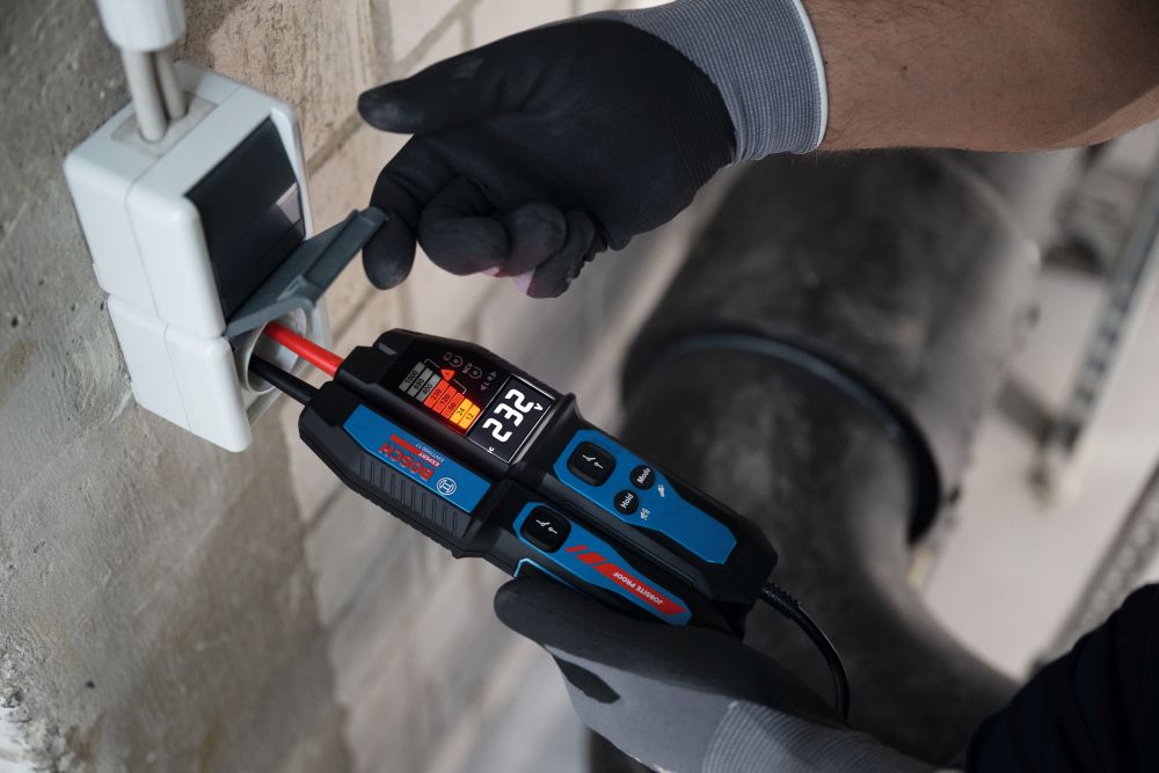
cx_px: 580
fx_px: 1481
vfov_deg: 29.3
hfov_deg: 42.7
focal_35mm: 46
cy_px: 386
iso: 1600
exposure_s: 1/10
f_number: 2.8
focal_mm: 46
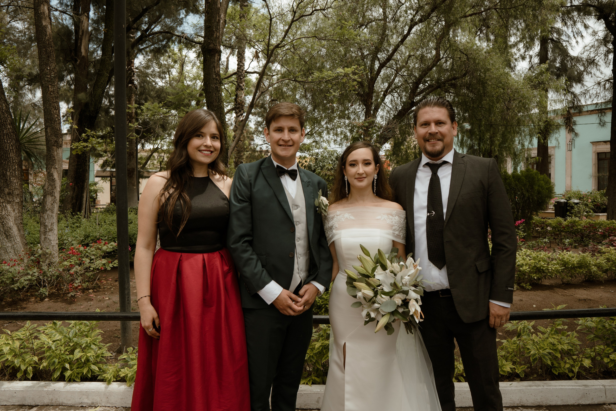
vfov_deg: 53.1
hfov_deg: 73.7
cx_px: 308
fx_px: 411
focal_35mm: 24
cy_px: 206
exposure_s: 1/250
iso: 100
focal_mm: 16
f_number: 5
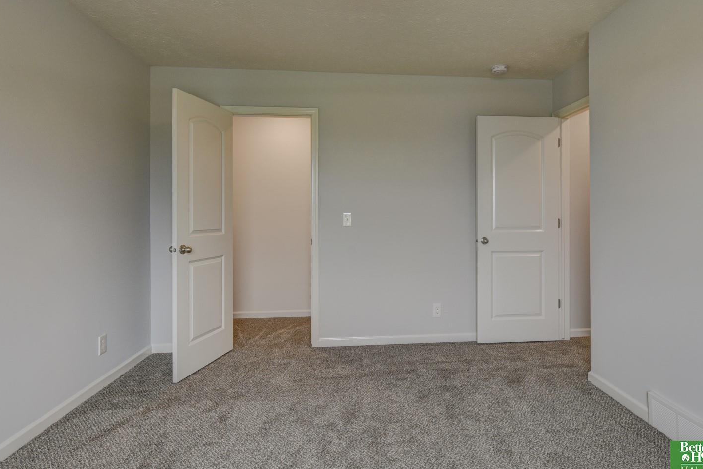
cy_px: 207
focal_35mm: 19
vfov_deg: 65.5
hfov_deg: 87.9
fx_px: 362
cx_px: 389
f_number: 8
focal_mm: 11
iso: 400
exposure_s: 1/13
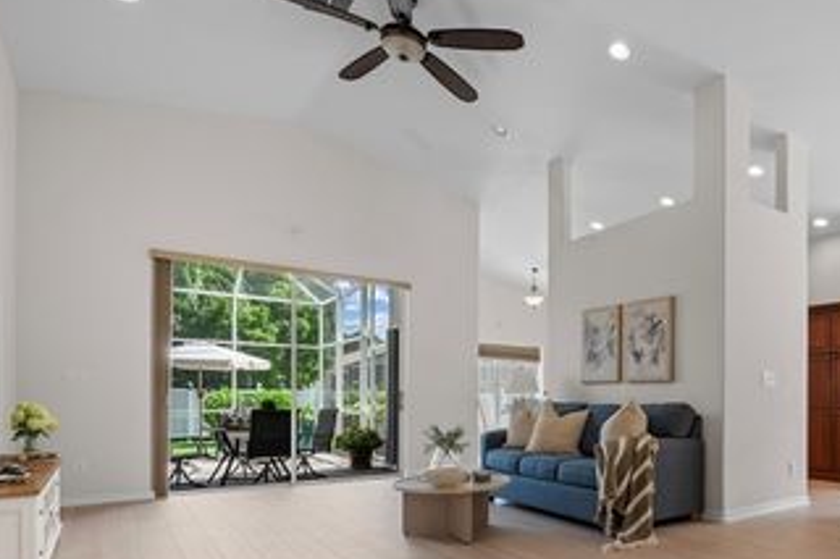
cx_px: 633
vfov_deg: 49.8
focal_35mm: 25
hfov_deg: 66.9
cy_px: 398
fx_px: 583
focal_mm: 16
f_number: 9
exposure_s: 1/2.5
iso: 100
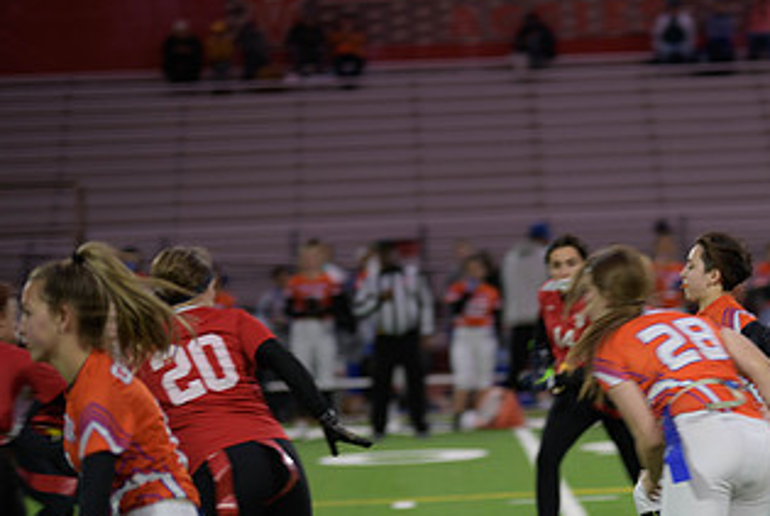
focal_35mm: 239
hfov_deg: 8.6
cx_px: 704
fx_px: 5119
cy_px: 417
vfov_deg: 5.8
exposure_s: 1/200
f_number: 2.8
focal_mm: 130
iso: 500
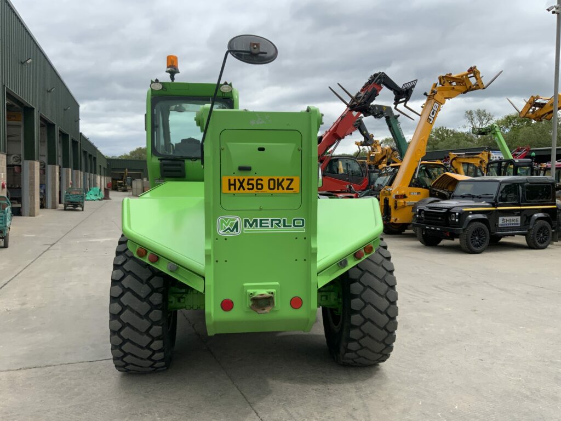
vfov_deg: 48.2
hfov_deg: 61.7
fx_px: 470
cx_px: 280
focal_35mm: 29
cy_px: 210
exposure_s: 1/1490
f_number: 1.8
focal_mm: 3
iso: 16
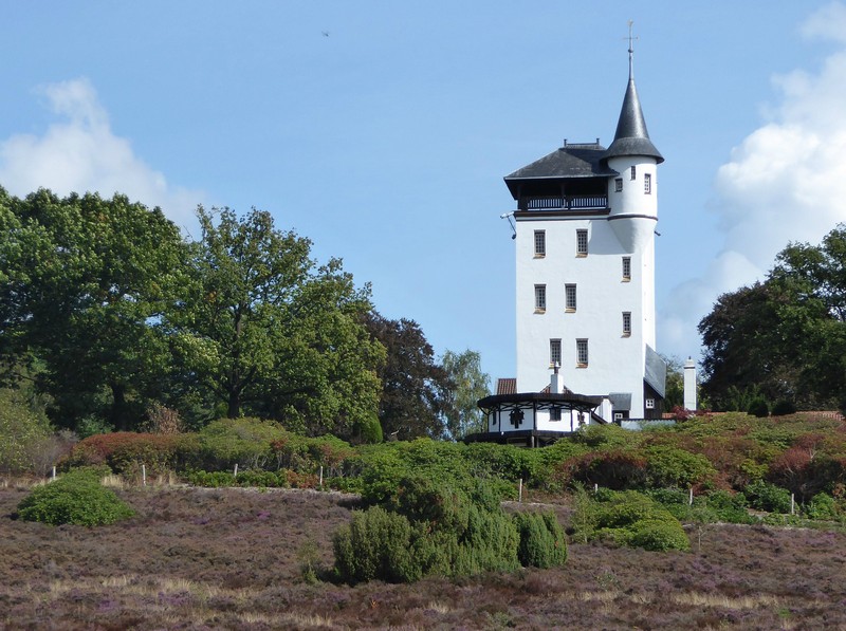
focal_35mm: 106
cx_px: 423
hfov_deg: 18.6
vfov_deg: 13.9
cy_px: 316
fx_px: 2586
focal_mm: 19
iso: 125
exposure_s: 1/400
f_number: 5.1
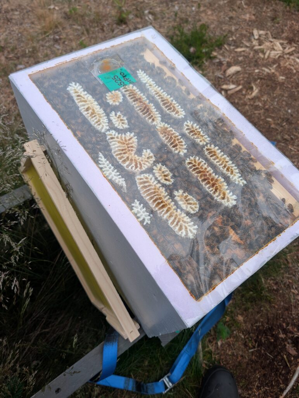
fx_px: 276
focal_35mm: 24
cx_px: 150
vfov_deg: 71.5
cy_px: 199
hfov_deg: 56.9
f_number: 1.68
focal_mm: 6.9
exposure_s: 1/86.6
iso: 23
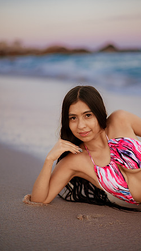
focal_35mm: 62
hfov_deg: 19.4
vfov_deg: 33.8
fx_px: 412
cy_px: 127
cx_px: 84
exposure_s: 1/1000
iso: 250
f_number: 1.4
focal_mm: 58
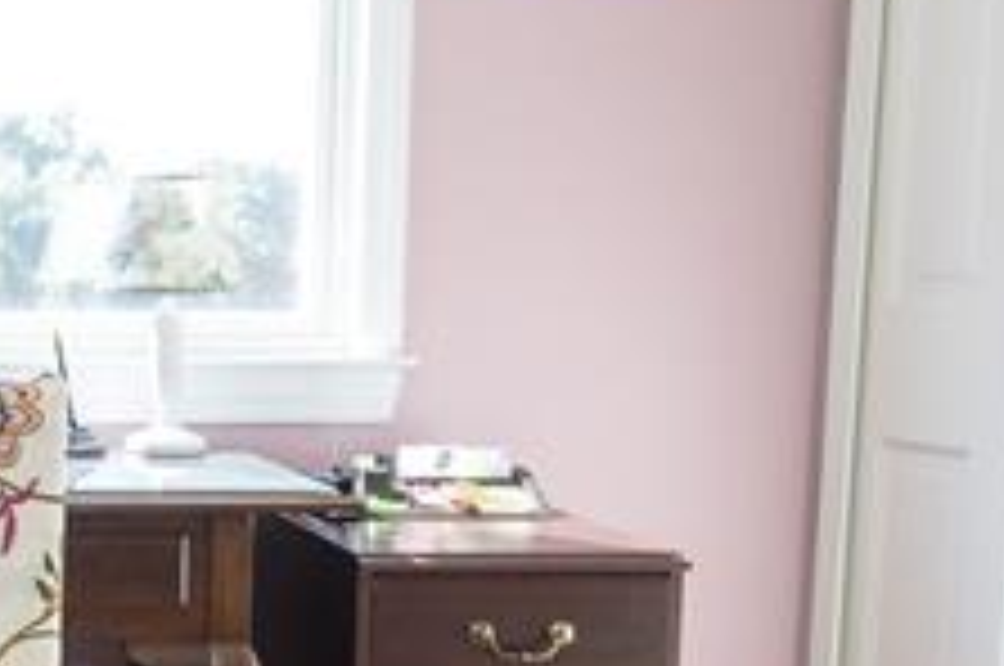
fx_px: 1922
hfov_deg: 24.9
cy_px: 457
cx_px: -342
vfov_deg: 19.6
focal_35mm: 69
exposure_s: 1/125
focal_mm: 15
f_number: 6.3
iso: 800
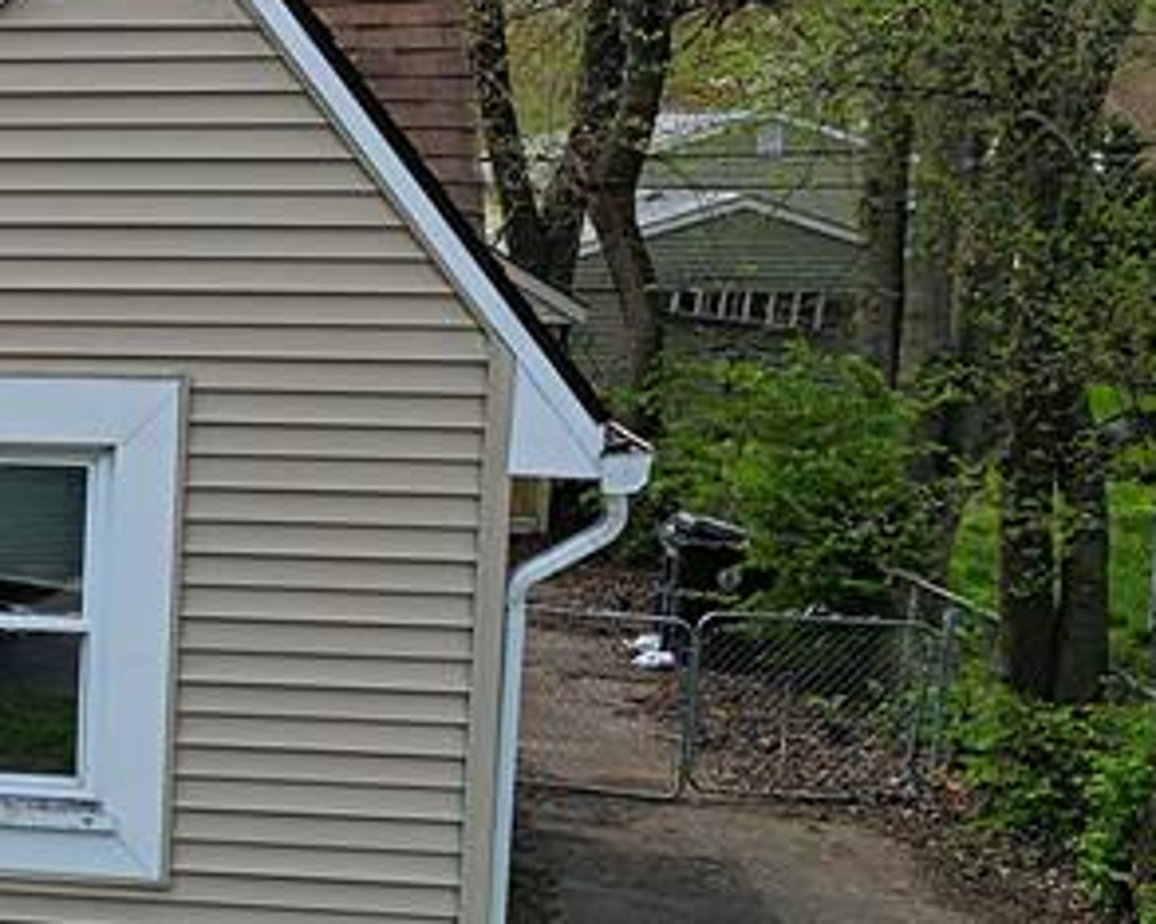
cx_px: -631
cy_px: 513
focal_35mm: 82
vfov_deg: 18.7
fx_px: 2804
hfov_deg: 19.8
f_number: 1.7
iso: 160
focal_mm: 6.7
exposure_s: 1/3000
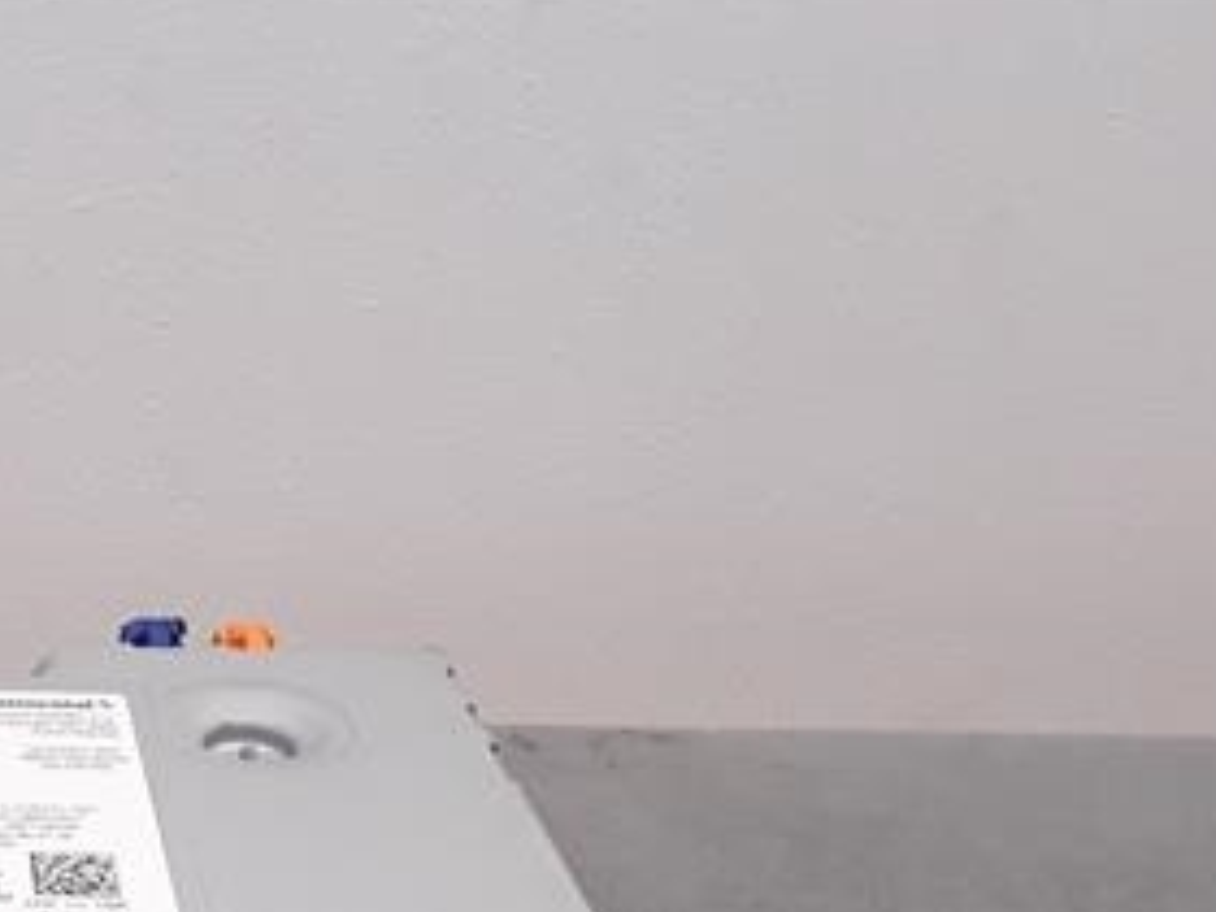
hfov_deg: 27.7
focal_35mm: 64
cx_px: -109
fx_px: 2248
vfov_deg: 21.7
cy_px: 1012
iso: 100
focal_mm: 2.91
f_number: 1.9
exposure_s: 1/176
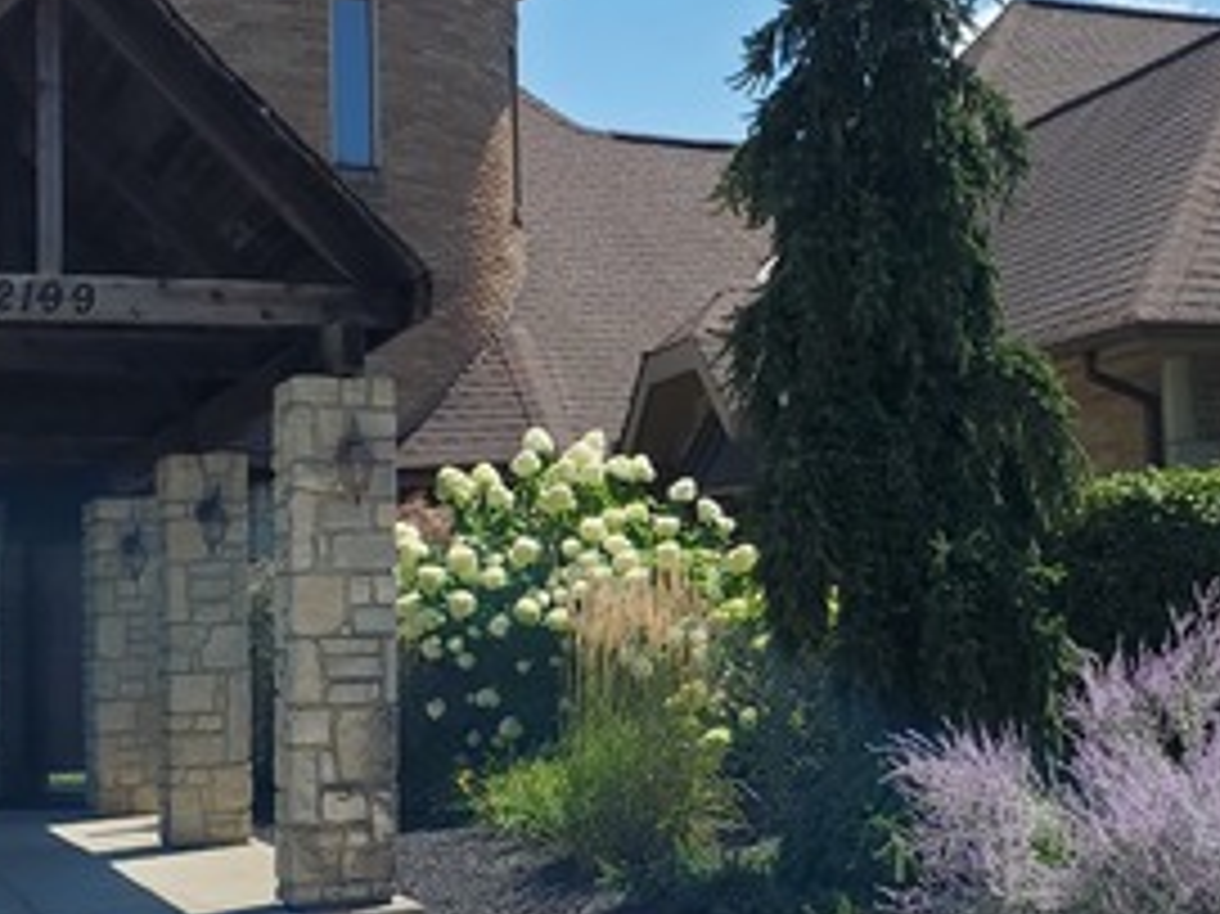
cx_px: 862
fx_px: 2255
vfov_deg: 22.9
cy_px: 405
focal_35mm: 64
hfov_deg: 29.9
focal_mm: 4.3
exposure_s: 1/1415
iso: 50
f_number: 2.4
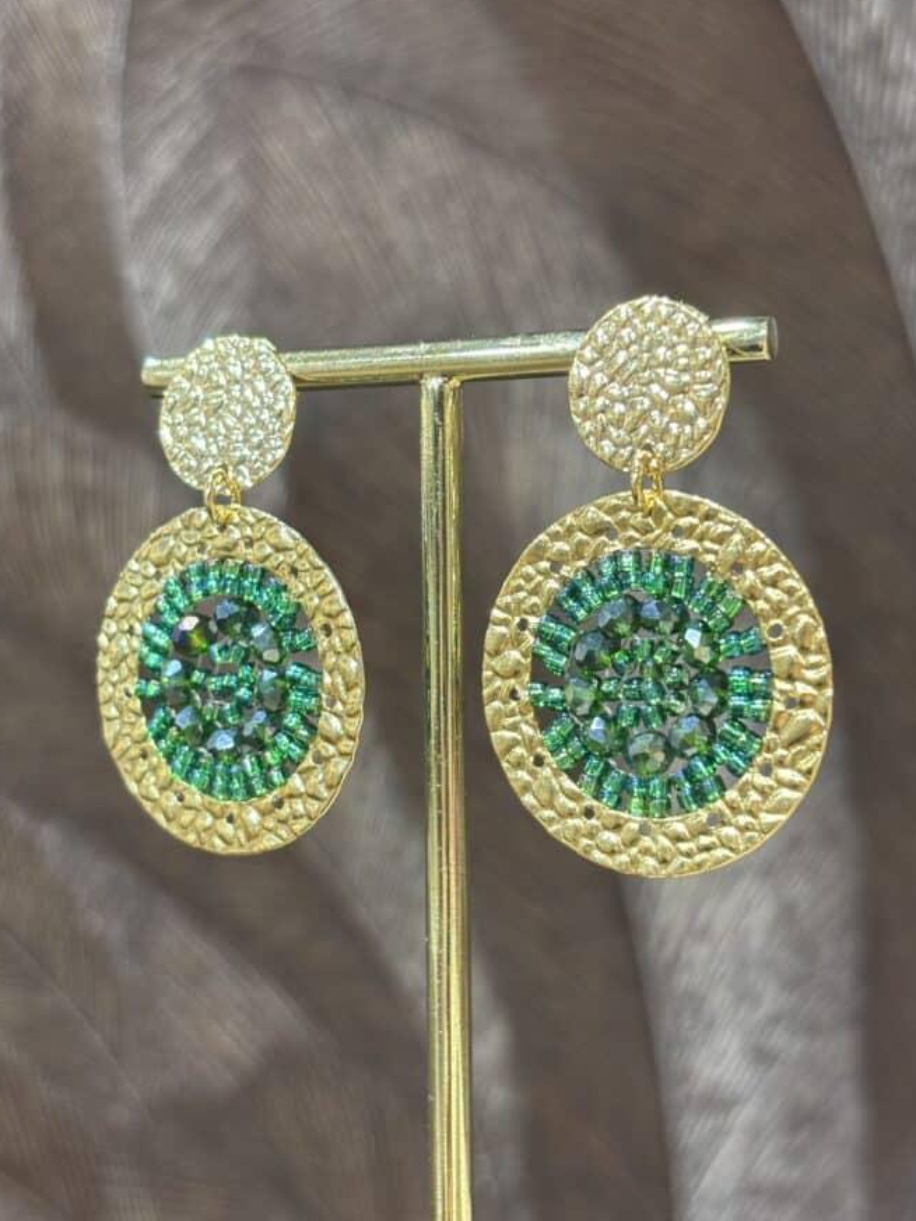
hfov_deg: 24.0
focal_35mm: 61
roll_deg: -0.2
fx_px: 2152
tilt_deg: -1.9
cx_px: 453
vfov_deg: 31.7
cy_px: 617
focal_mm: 5.96
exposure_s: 1/50
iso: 50
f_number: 1.6
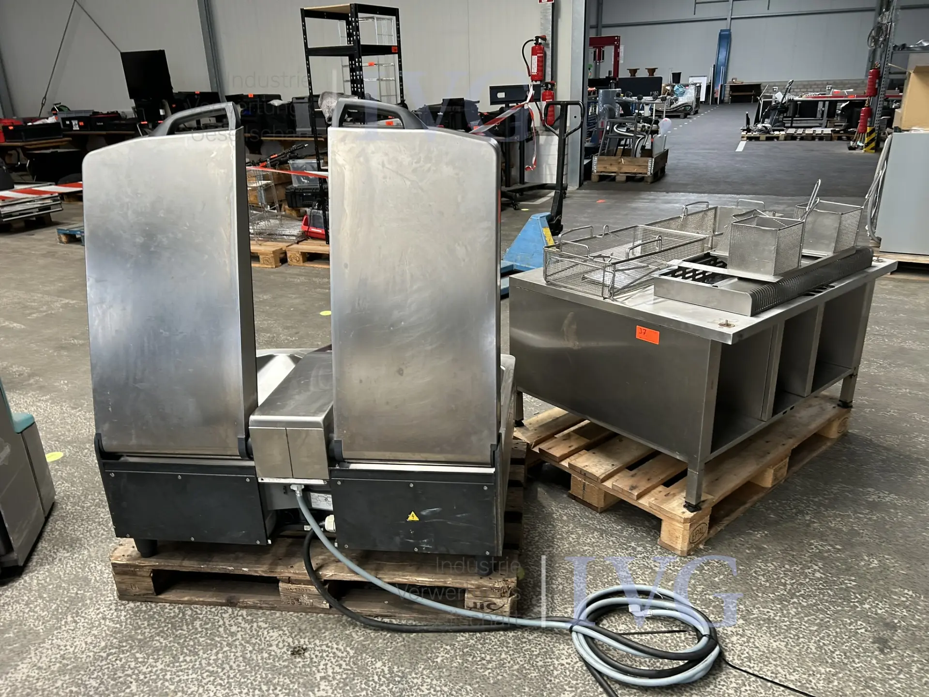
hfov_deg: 67.3
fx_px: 698
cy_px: 348
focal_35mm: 26
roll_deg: +2.1
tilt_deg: -20.6
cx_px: 464
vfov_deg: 53.1
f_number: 1.5
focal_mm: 5.7
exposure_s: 1/50
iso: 80
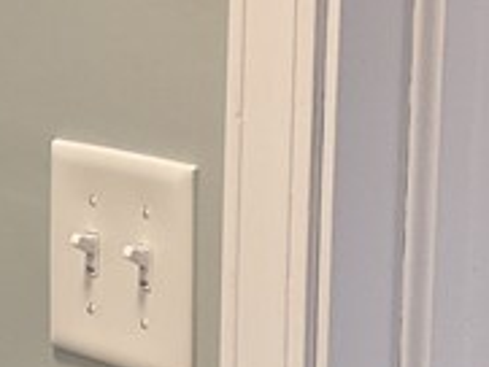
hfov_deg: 11.6
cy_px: 232
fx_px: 2318
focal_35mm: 164
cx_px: -197
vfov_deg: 9.1
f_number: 1.8
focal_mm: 3
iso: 64
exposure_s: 1/60
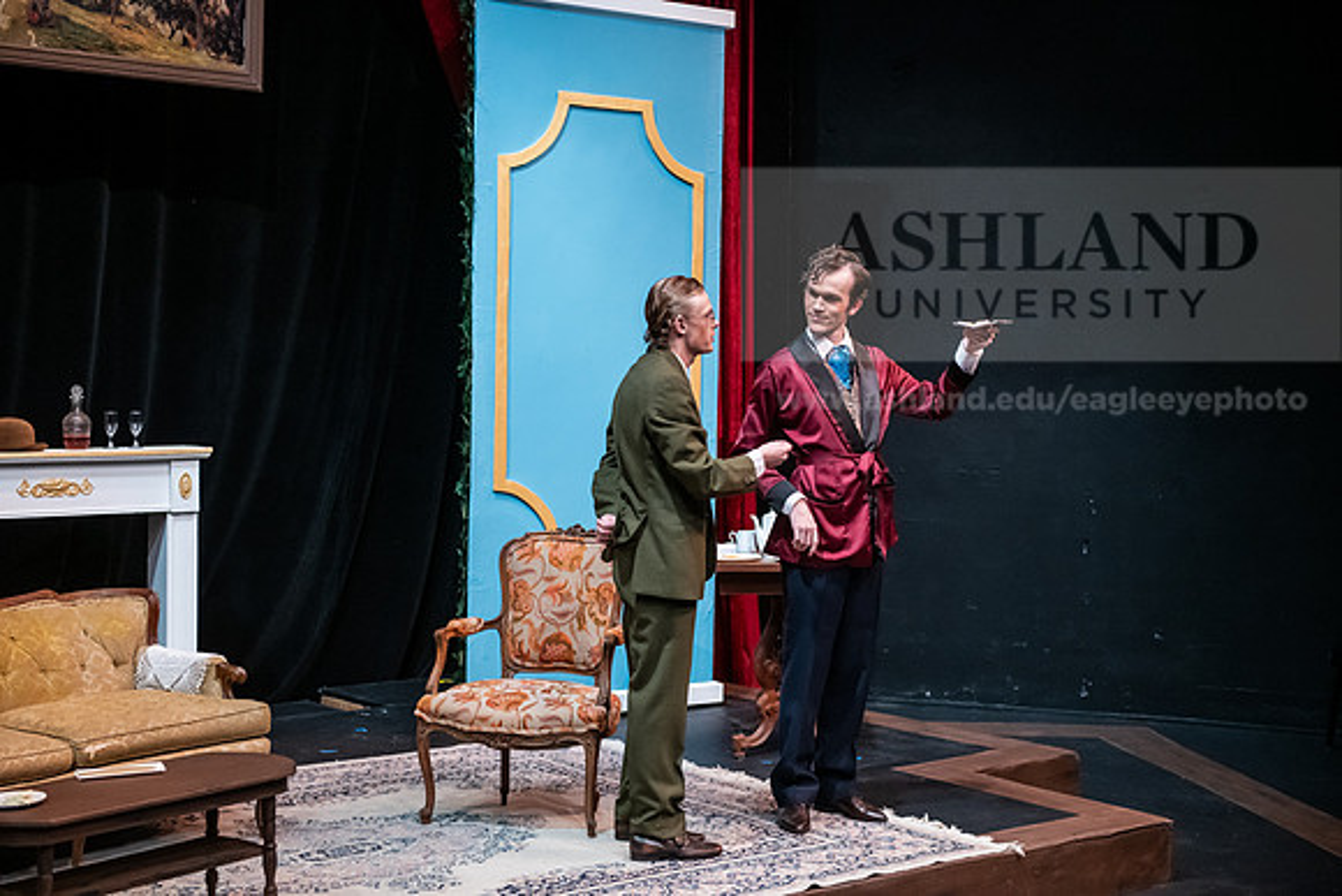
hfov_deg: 35.6
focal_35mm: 56
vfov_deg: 24.2
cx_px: 671
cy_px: 448
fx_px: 2088
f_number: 3.2
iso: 3200
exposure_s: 1/200
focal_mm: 56
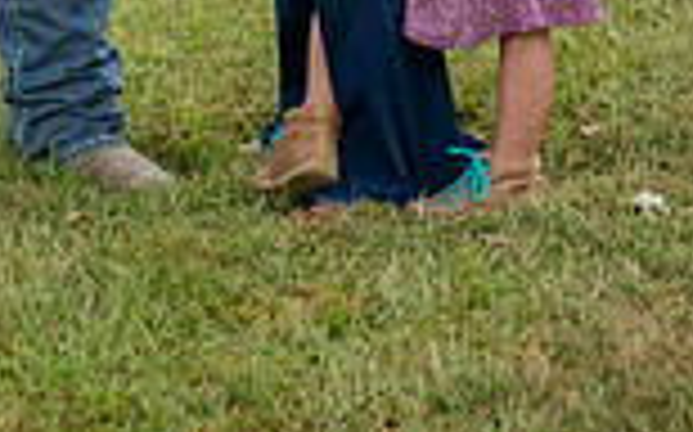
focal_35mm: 238
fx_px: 4492
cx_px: 86
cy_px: -576
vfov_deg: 5.3
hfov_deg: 8.8
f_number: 5
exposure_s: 1/400
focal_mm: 80
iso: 400
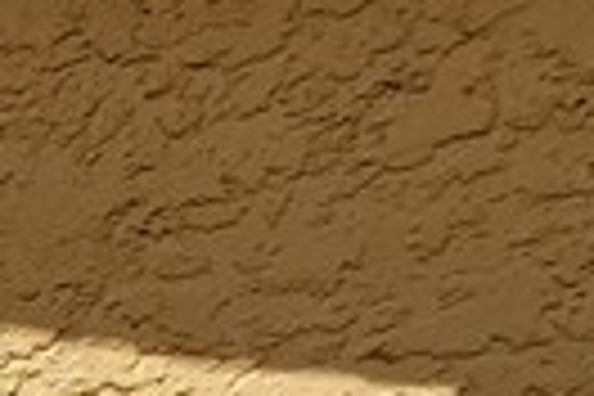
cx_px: -1512
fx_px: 1732
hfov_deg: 9.4
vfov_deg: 7.8
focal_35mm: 105
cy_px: 1624
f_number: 2.2
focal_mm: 2.2
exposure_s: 1/973
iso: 50
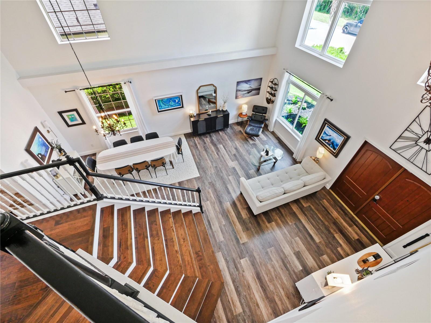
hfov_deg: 102.1
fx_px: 174
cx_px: 216
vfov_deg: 85.6
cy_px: 162
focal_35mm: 14
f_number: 4
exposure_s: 1/60
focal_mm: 7
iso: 1000
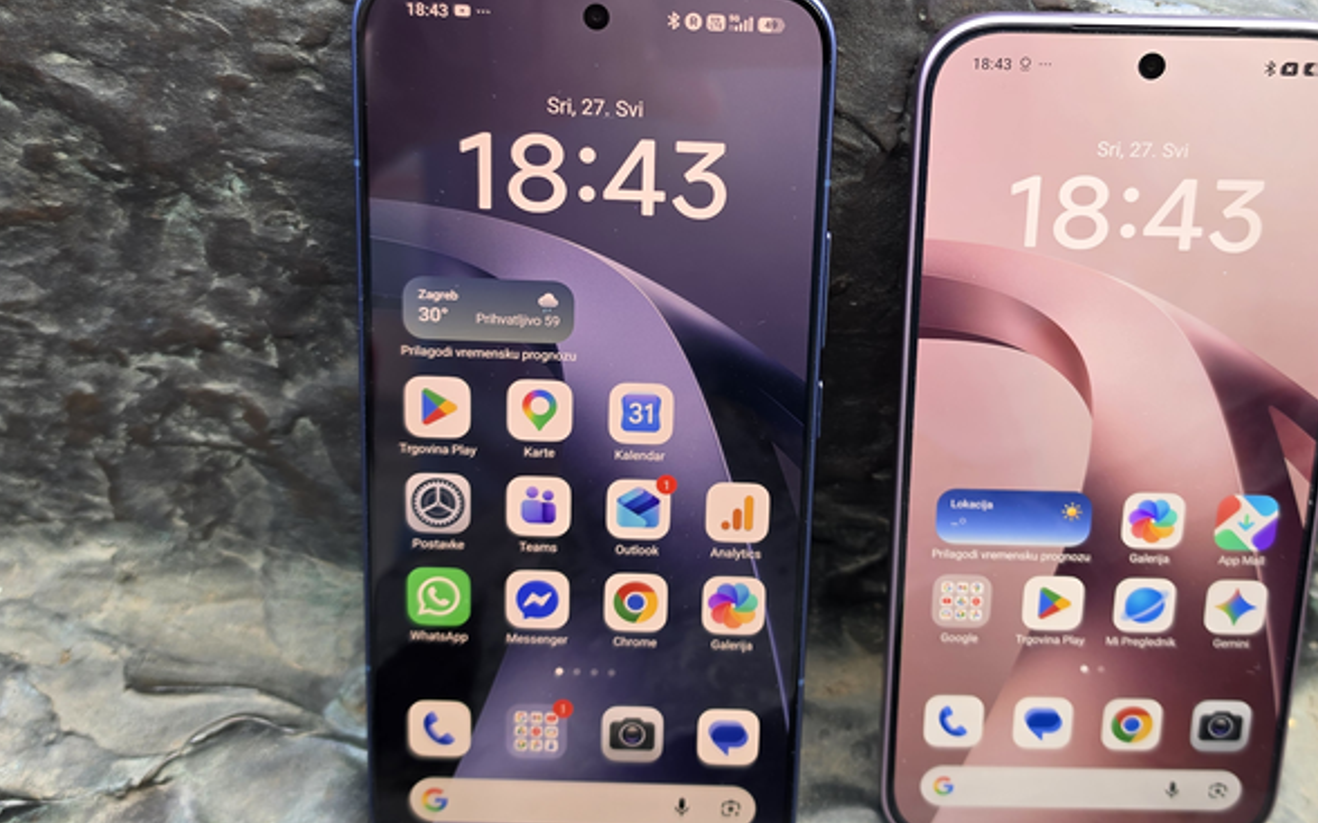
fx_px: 1400
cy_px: 234
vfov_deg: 32.3
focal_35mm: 39
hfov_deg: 50.2
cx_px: 760
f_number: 1.4
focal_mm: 6.5
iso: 80
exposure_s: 1/180
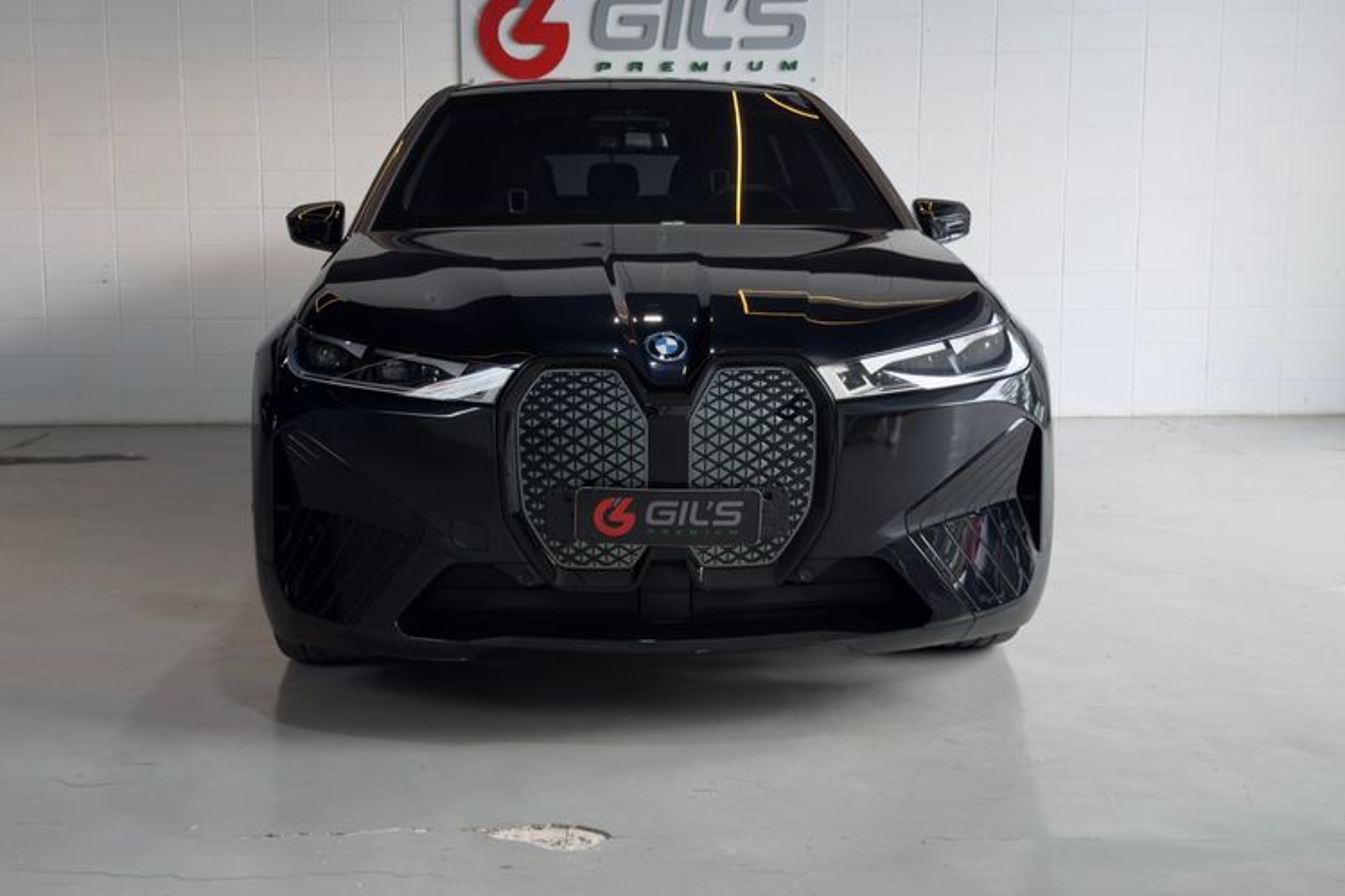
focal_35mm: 27
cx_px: 637
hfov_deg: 67.4
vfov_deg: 47.8
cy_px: 404
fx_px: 1008
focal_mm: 6.76
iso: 80
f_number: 1.78
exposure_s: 1/241
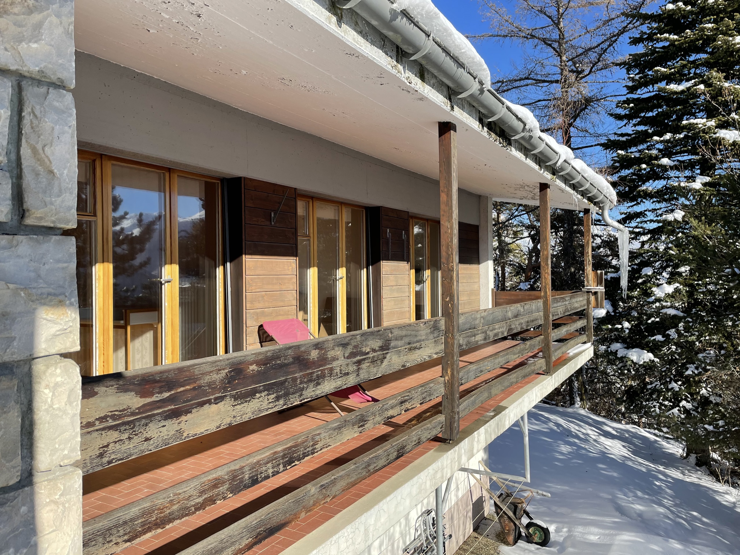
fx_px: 556
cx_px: 370
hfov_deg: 67.3
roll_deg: +1.1
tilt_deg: +0.1
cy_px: 278
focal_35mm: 26
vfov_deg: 53.1
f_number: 1.6
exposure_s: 1/2304
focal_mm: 4.2
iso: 32
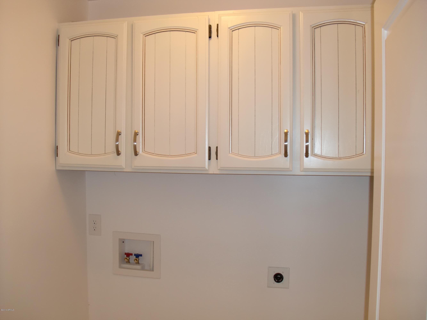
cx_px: 214
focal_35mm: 36
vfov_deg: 39.7
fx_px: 444
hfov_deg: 51.4
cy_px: 160
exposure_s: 1/60
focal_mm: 6.3
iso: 125
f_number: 2.8
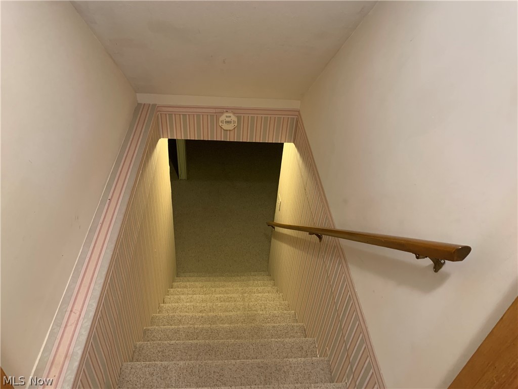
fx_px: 389
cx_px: 259
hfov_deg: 67.3
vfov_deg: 53.1
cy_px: 194
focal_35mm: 26
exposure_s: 1/60
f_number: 1.8
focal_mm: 4.25
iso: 320
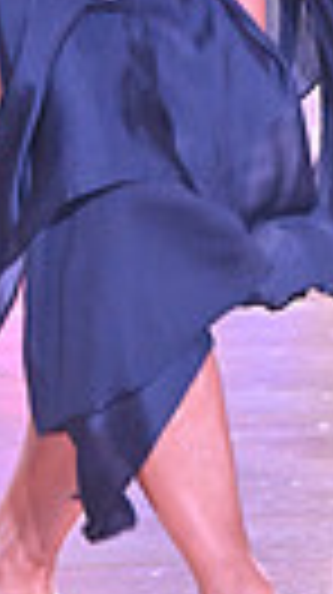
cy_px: -333
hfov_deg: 2.2
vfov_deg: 3.9
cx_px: 308
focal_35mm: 554
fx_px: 8719
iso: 4000
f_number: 7.1
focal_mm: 120
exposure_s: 1/400
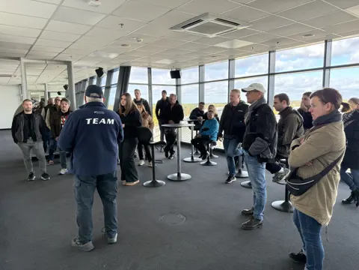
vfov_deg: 56.8
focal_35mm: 24
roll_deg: +1.1
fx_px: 249
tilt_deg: -7.8
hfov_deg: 71.6
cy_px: 135
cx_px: 180
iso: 125
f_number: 1.78
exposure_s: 1/243
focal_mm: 6.76
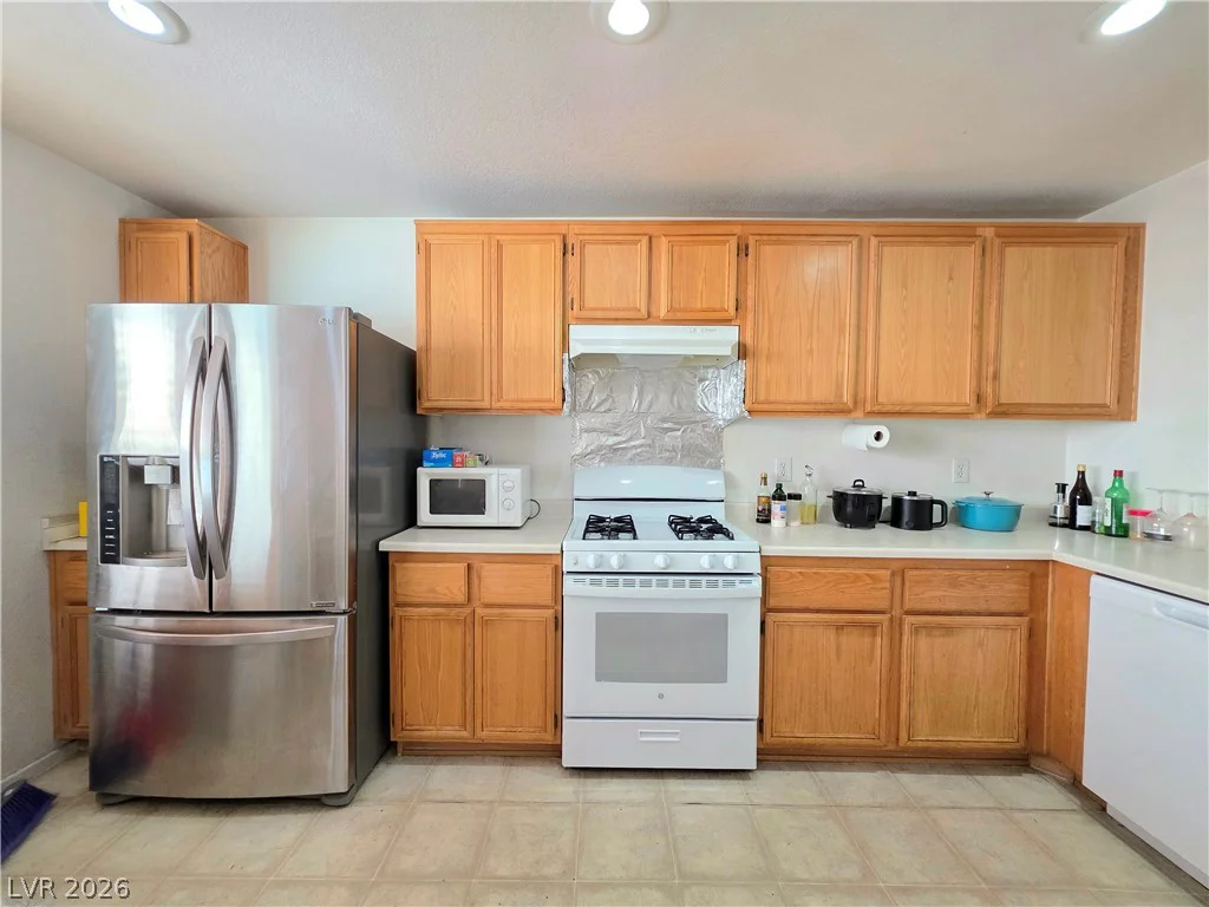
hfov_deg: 106.2
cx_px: 604
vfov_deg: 89.9
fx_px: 454
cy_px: 454
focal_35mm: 13
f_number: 1.9
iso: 400
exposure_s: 1/60.2
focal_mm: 2.2
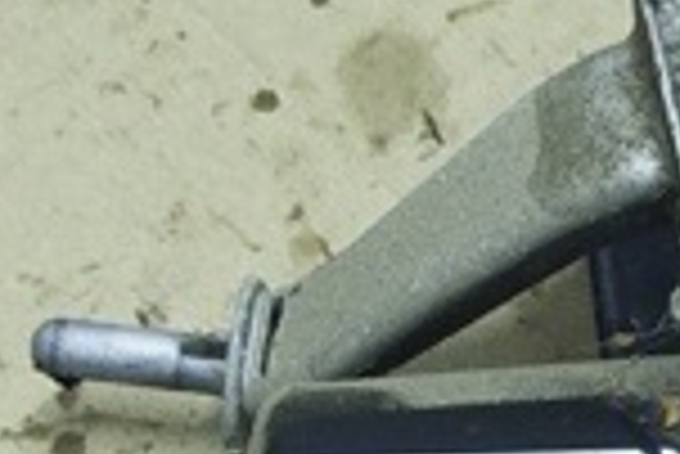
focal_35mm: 211
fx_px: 3989
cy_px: 850
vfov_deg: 6.4
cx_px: 959
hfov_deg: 9.5
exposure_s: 1/33
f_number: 1.7
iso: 500
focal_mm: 5.31
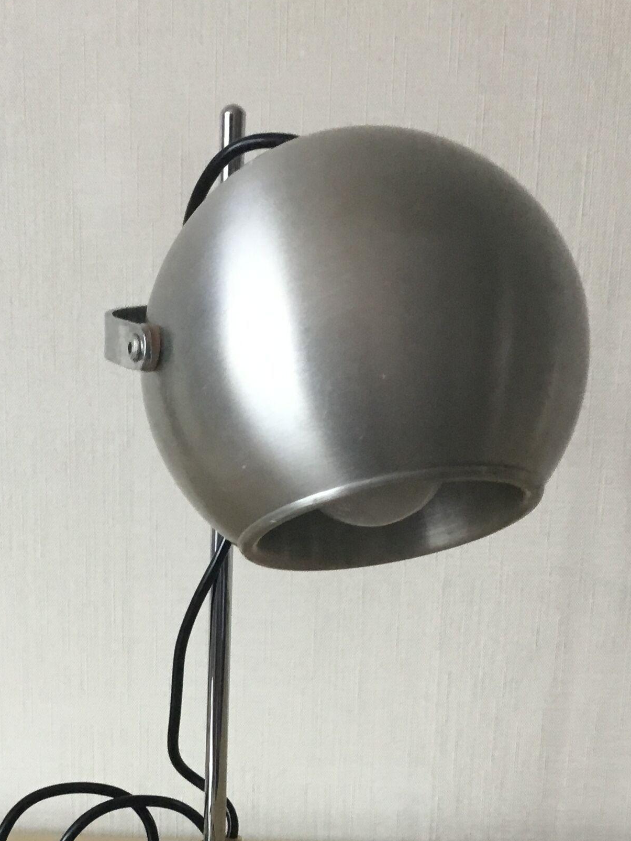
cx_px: 211
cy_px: 714
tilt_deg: -16.7
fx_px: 1531
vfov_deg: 29.7
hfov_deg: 23.2
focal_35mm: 63
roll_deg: +0.2
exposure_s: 1/33
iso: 64
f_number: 2.4
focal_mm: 3.3
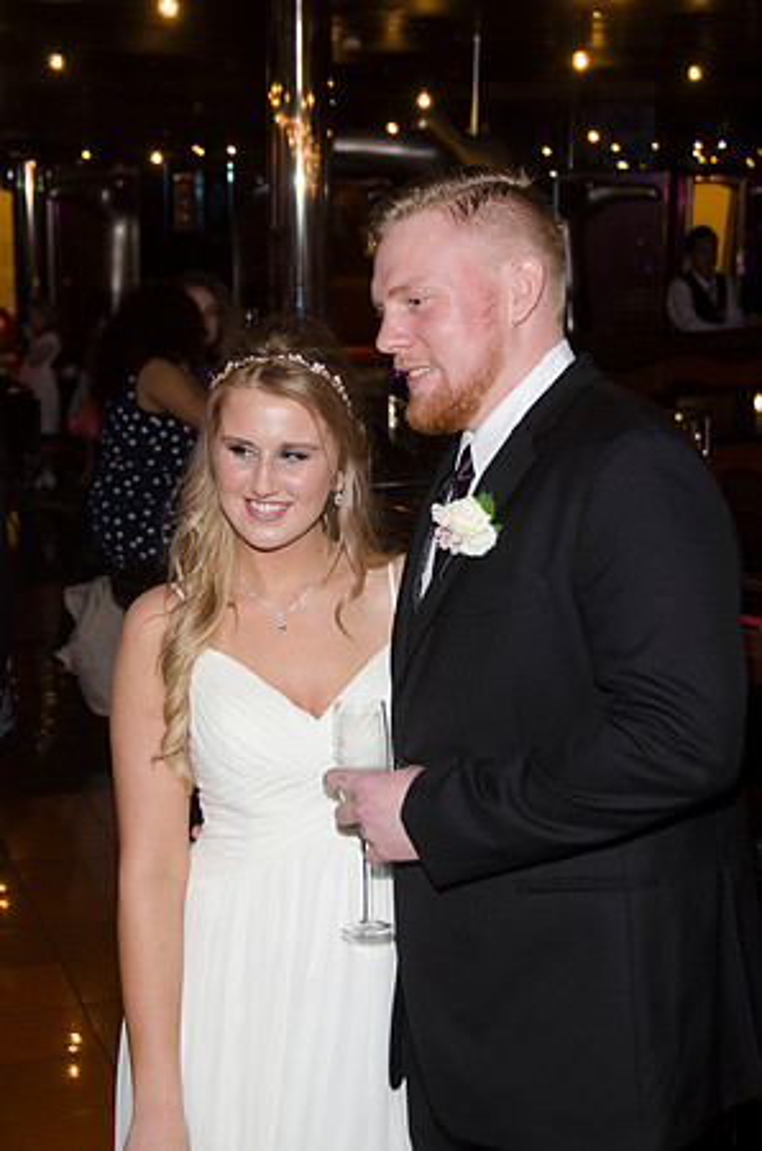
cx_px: 381
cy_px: 576
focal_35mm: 72
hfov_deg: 18.8
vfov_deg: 28.1
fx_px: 2296
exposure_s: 1/60
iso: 400
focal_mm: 48
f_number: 5.6
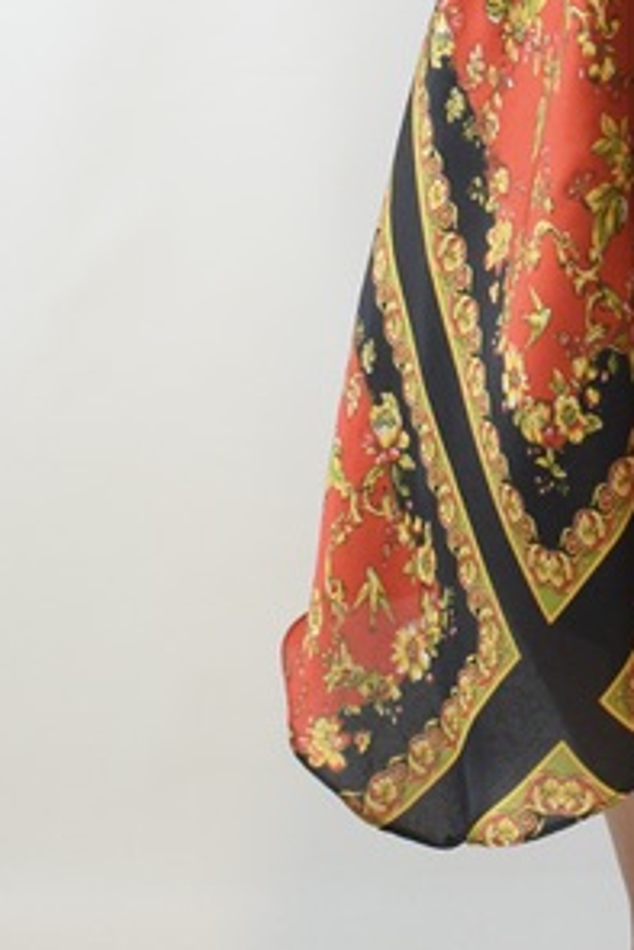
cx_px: 763
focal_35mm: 138
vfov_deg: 14.4
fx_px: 3637
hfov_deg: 9.8
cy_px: -225
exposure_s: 1/80
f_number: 4.5
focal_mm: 25
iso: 400
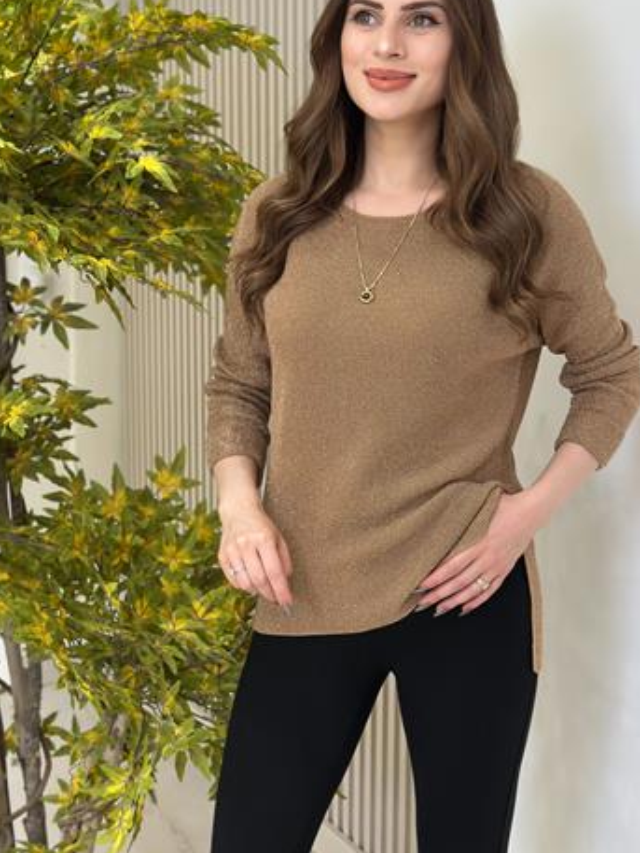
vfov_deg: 34.3
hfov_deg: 26.1
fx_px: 1380
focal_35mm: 56
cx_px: 327
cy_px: 369
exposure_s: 1/100
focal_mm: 6.86
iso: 80
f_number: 1.78
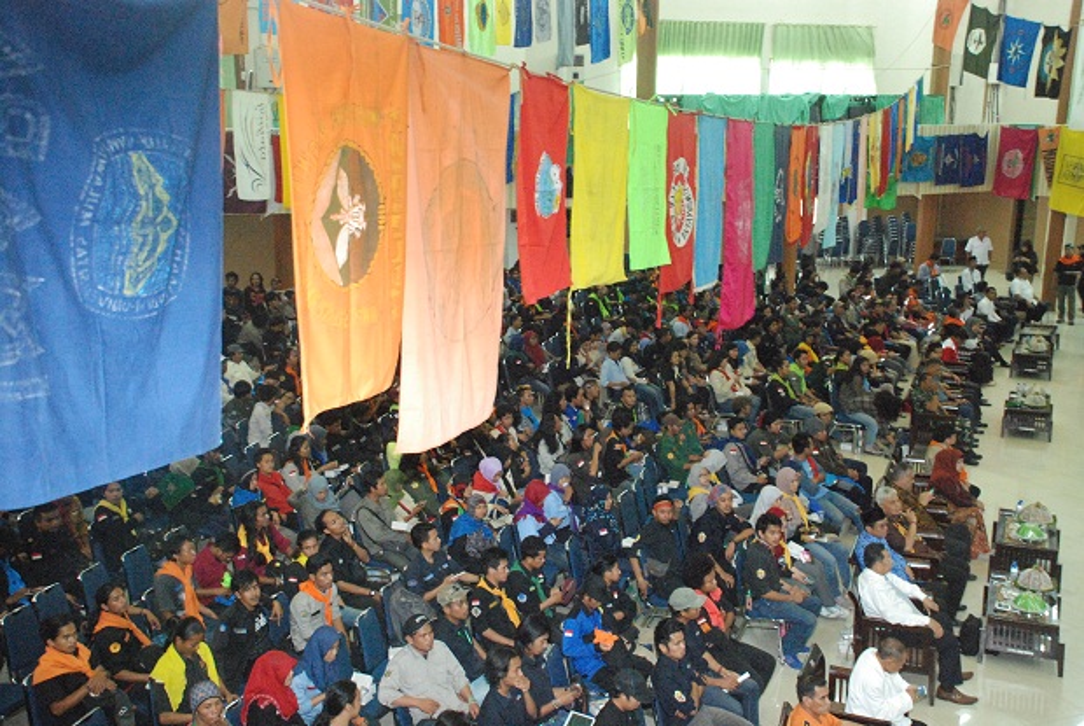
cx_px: 542
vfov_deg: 34.3
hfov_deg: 49.5
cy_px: 363
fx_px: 1176
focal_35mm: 39
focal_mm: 26
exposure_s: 1/25
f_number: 5
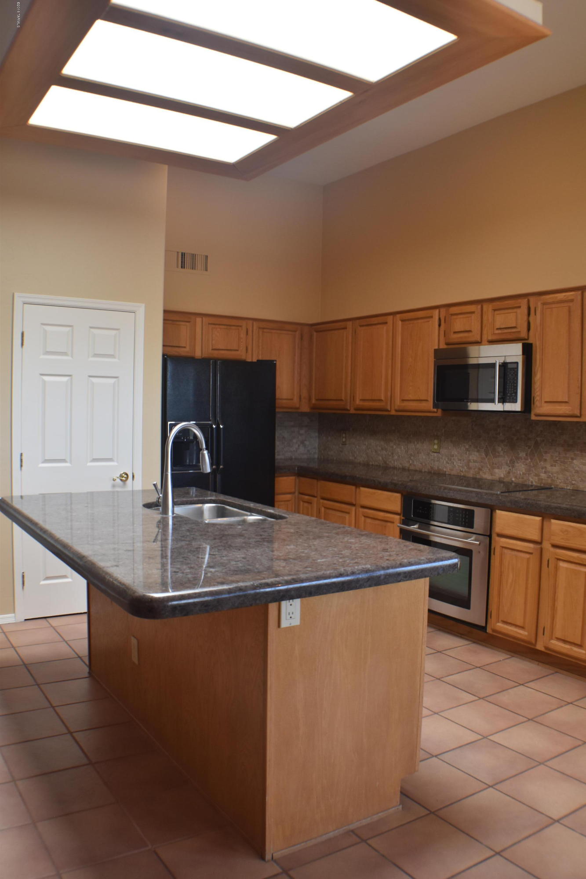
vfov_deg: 51.3
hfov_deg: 35.5
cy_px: 440
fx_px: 916
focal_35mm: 38
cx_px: 293
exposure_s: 1/125
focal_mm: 25
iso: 400
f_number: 5.6
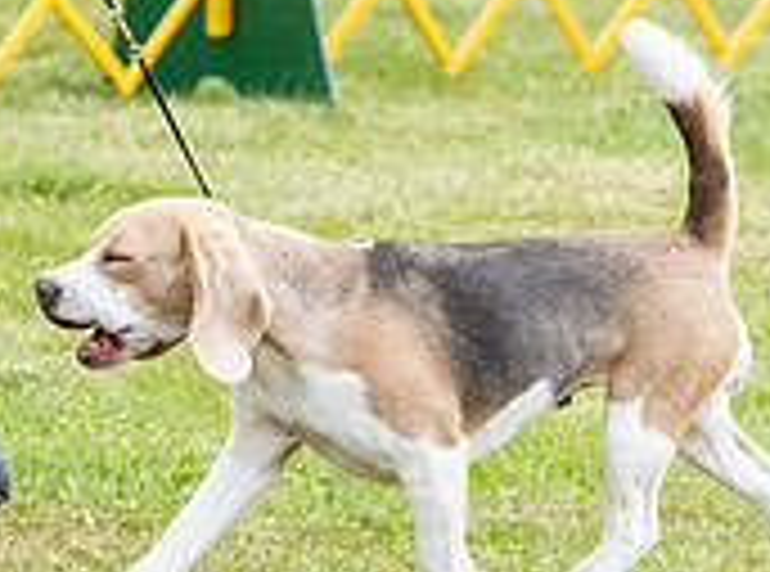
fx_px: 12923
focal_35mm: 583
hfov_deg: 3.4
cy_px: -86
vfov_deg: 2.5
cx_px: 447
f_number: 4
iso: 400
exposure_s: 1/640
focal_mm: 127
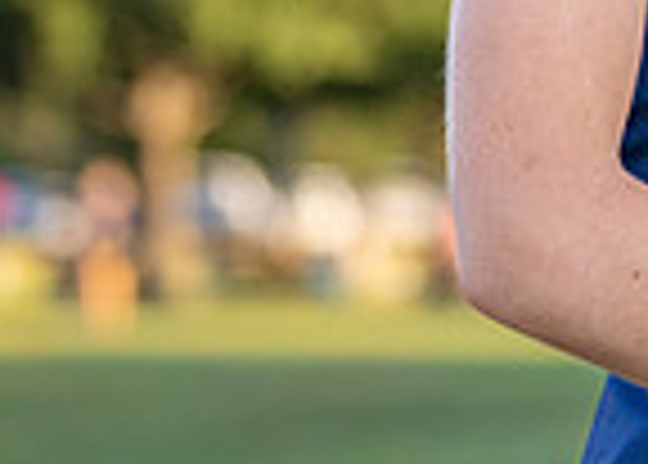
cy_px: -493
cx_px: 738
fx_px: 6242
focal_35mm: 339
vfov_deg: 4.2
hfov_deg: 5.9
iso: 400
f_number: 2.8
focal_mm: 70
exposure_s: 1/2500
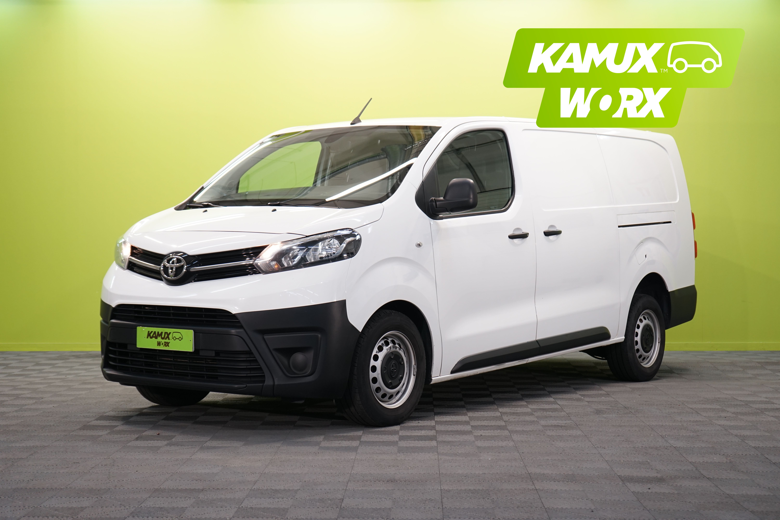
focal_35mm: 61
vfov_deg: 22.3
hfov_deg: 32.9
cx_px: 390
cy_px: 260
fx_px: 1322
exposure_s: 1/40
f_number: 5.6
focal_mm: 61
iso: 500
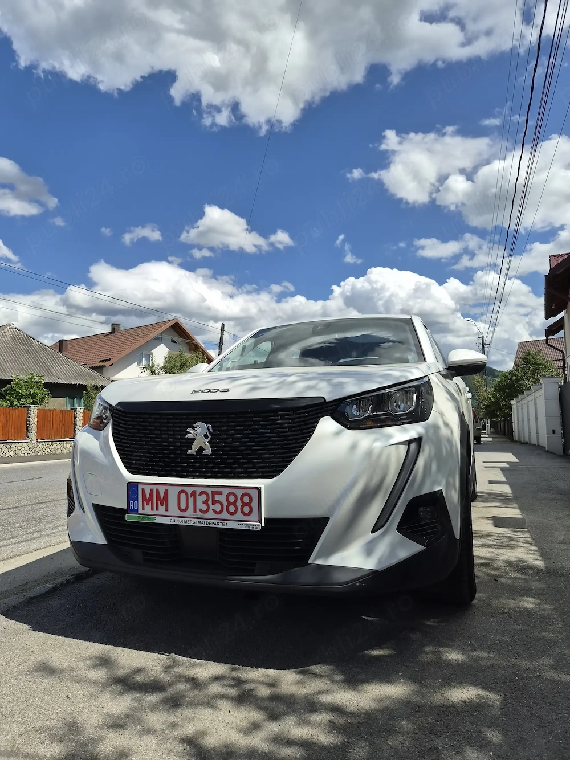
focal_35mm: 23
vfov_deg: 73.9
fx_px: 505
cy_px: 380
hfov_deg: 58.9
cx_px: 285
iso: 80
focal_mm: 5.4
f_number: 1.8
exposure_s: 1/5712
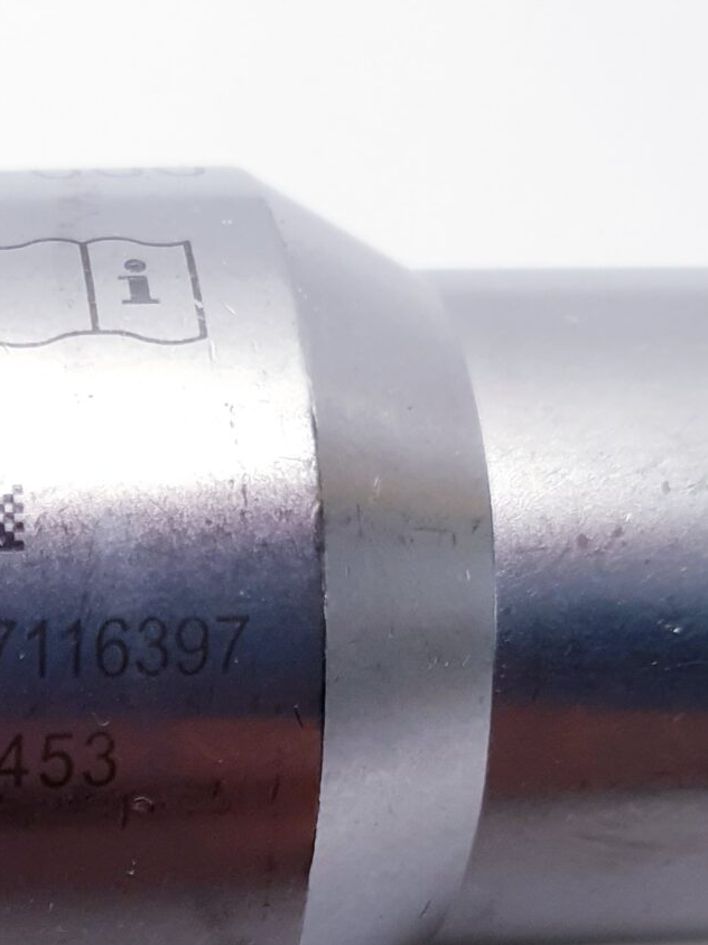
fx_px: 2155
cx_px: -102
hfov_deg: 17.9
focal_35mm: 79
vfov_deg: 23.4
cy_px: 1009
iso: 125
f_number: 2.4
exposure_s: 1/50
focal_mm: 4.3
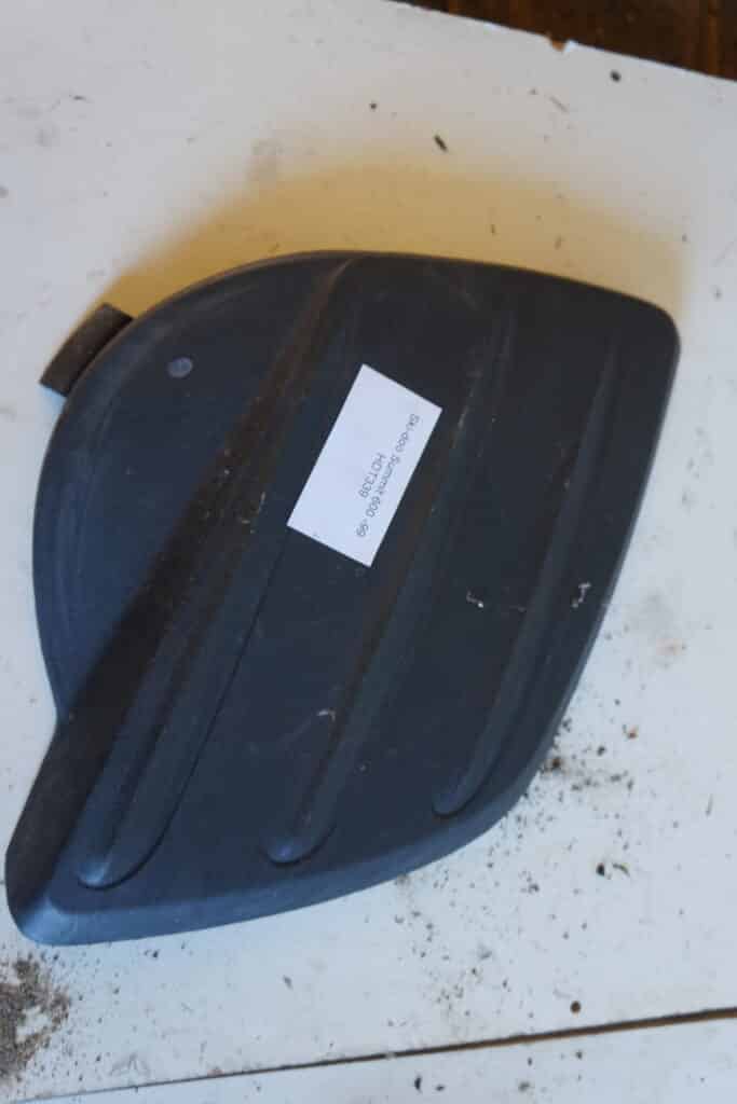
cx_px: 368
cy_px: 552
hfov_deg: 41.7
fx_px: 967
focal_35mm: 32
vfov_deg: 59.5
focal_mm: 21
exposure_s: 1/60
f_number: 4
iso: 800
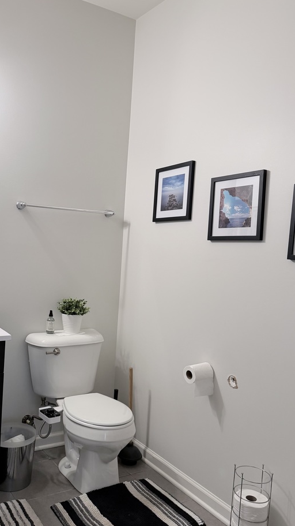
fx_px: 431
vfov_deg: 62.6
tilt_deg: -4.5
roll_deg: -3.4
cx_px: 84
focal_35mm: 31
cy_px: 275
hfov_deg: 37.1
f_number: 1.78
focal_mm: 6.76
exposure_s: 1/60
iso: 200
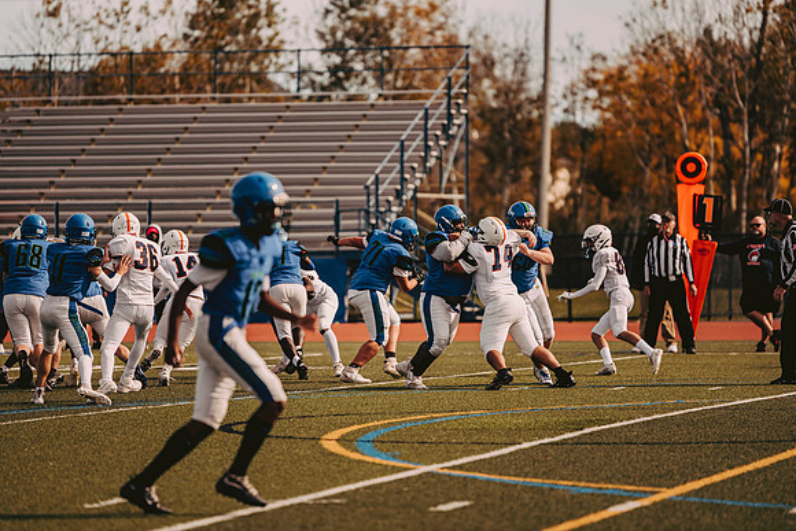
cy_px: 266
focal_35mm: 200
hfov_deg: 10.3
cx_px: 398
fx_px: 4423
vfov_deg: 6.9
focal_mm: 200
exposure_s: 1/2000
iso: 160
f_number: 2.8
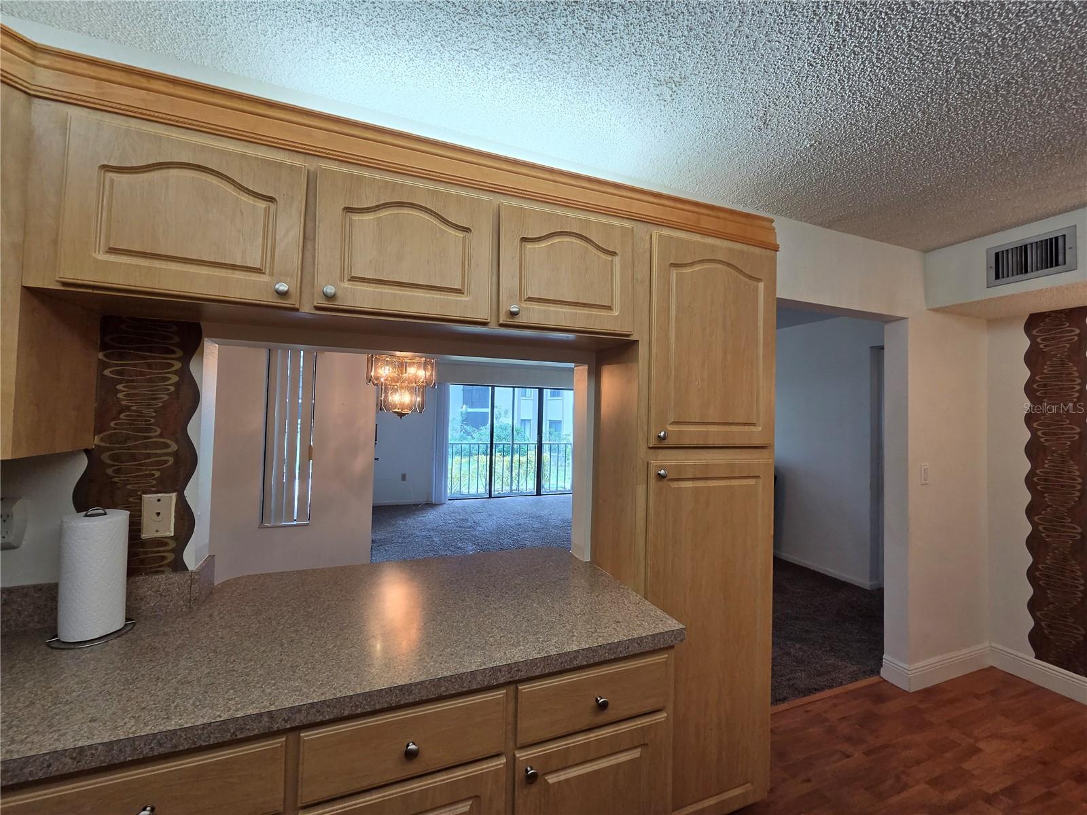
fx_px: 408
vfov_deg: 89.9
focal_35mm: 13
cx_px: 544
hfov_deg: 106.2
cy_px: 408
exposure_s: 1/120
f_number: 2.2
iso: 200
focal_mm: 2.2
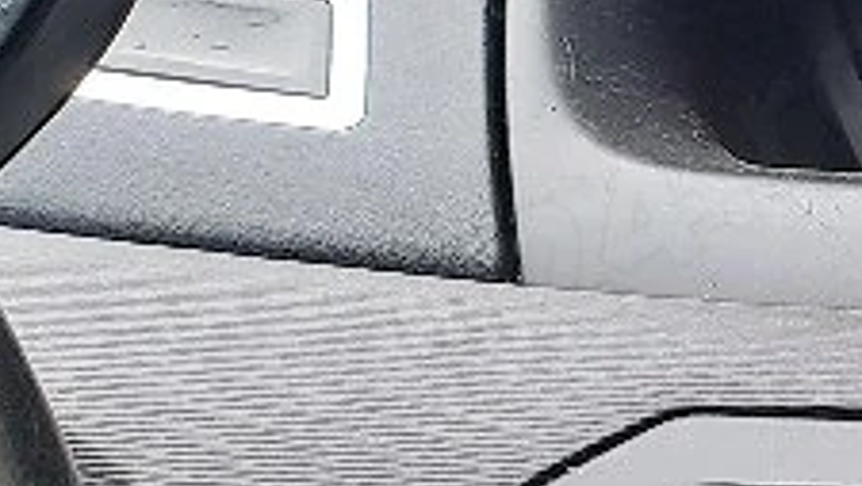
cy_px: 352
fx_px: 2768
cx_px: 1751
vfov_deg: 10.0
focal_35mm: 121
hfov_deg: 14.5
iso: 40
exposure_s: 1/100
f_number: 1.8
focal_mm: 4.65
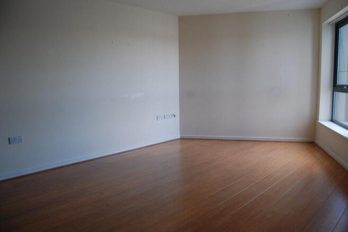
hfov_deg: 67.4
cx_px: 174
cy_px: 116
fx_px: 261
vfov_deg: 47.8
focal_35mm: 27
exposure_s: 1/100
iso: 400
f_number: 5
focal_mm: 18
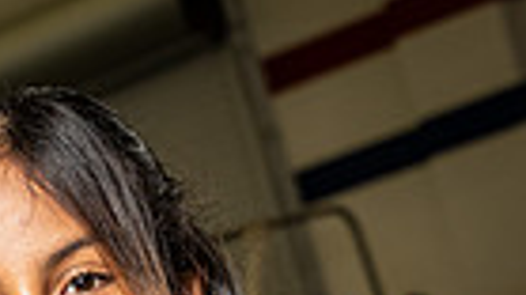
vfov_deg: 6.1
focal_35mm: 187
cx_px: 72
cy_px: 840
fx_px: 2607
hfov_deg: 11.5
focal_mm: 55
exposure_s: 1/250
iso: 640
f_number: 5.6
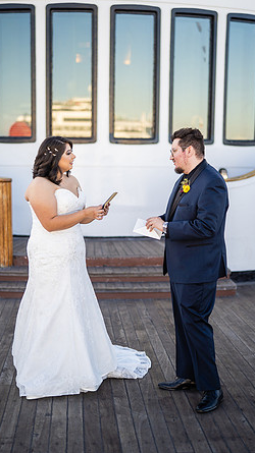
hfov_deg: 22.6
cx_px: 115
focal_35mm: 53
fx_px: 638
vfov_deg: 39.2
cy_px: 228
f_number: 1.4
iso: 200
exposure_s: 1/2500
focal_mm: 50
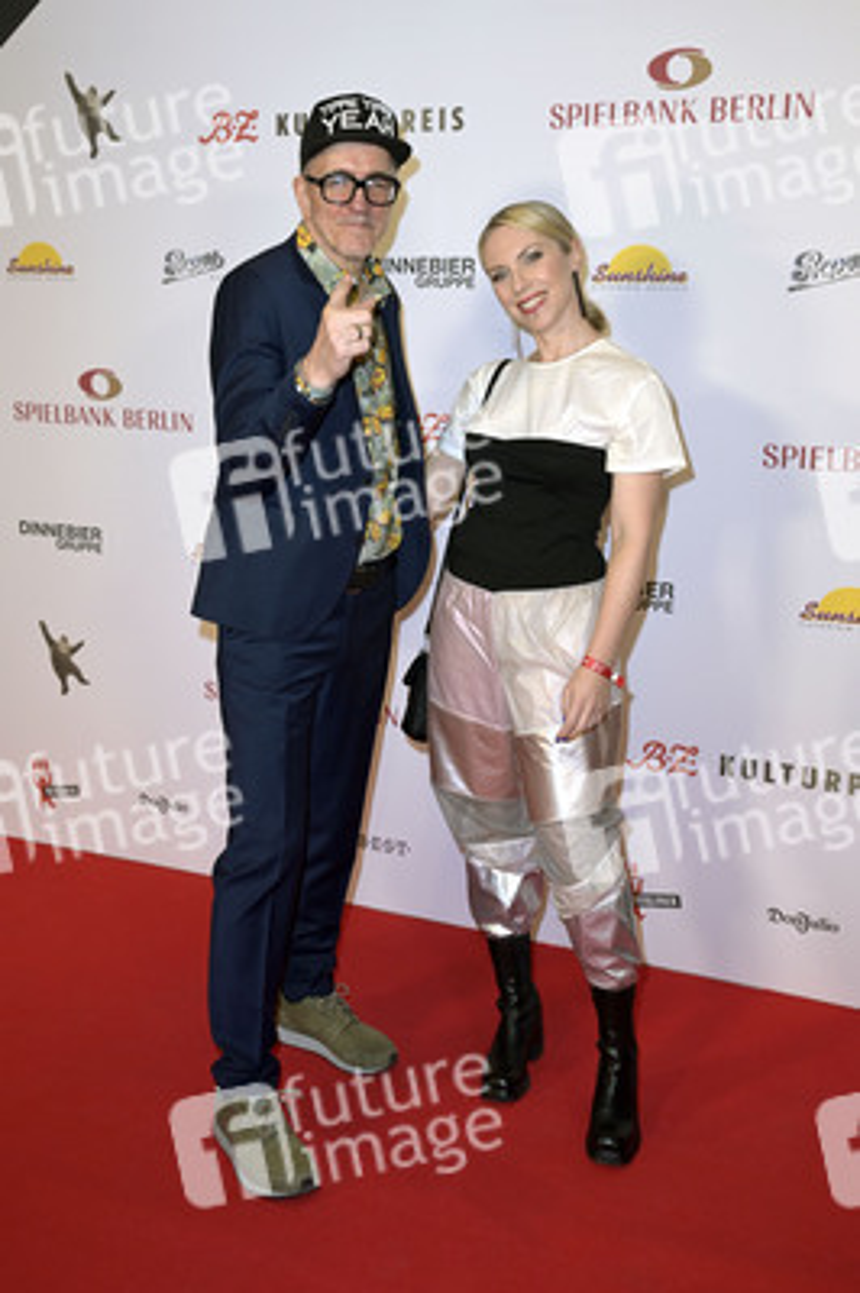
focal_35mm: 38
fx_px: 1364
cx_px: 430
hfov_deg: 35.0
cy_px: 646
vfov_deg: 50.7
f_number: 5.6
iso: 640
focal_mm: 38
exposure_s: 1/160
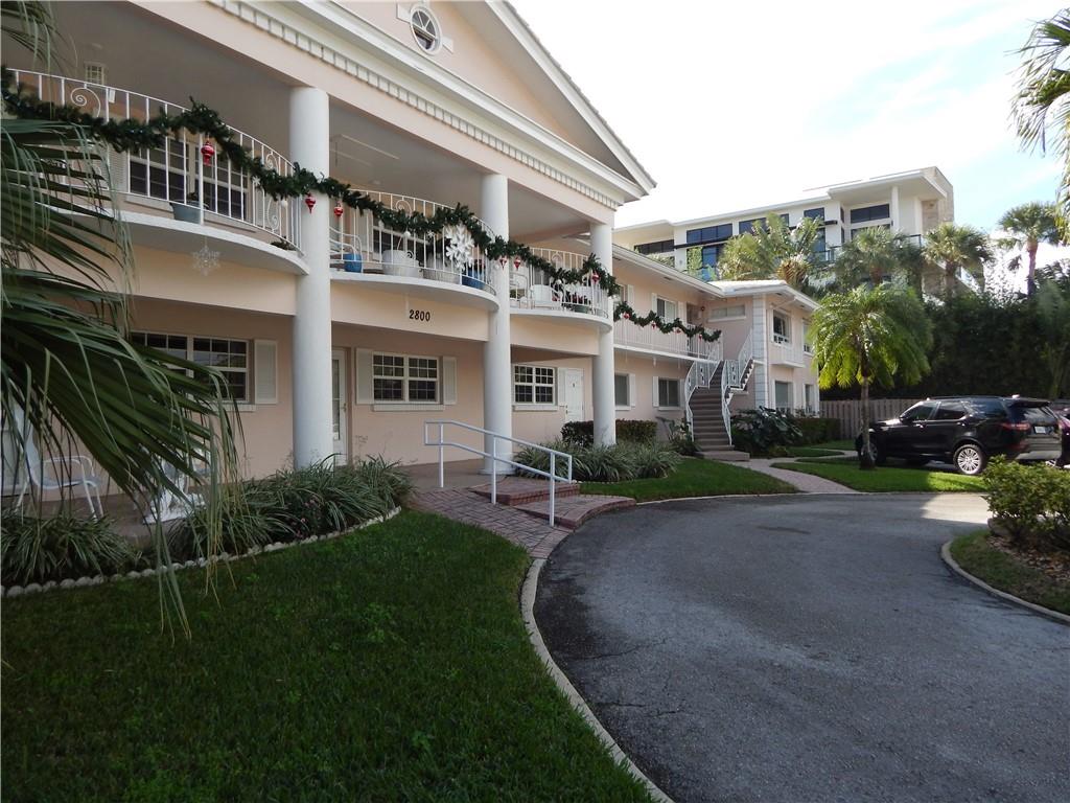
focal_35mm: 23
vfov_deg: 58.9
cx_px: 535
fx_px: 711
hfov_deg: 73.9
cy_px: 402
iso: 125
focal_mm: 4
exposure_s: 1/800
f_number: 3
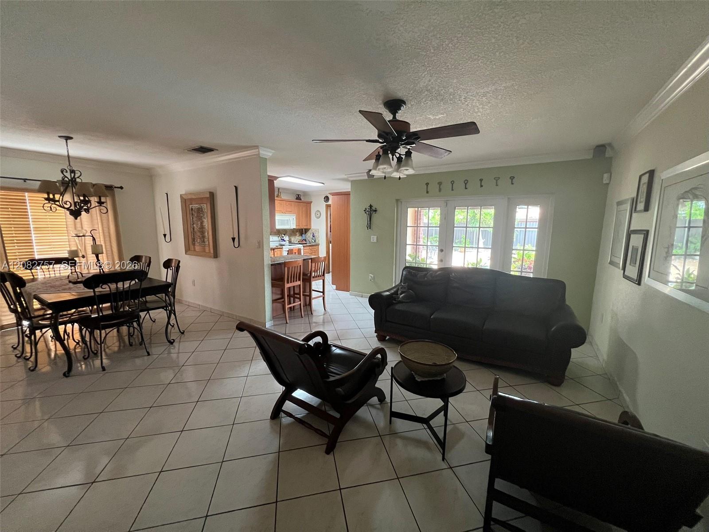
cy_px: 266
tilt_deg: -9.2
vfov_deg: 89.9
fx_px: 266
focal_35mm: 13
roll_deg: +0.1
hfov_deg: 106.2
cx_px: 354
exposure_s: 1/60
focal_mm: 1.57
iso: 400
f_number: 1.8
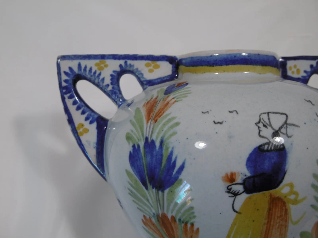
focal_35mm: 43
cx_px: 159
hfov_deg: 43.9
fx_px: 395
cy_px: 119
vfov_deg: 33.6
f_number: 3.8
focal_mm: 7.7
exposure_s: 1/30
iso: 100
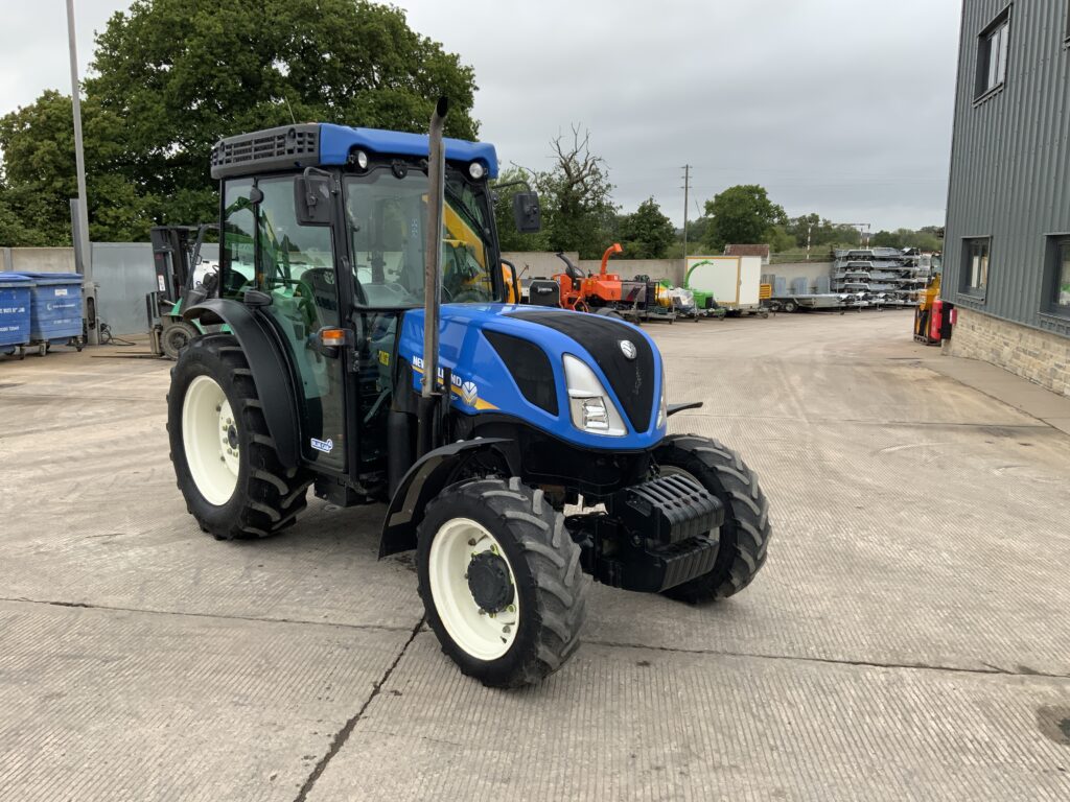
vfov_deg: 48.2
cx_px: 535
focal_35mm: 29
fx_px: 896
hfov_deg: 61.7
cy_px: 401
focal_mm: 3
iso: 16
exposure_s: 1/412
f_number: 1.8
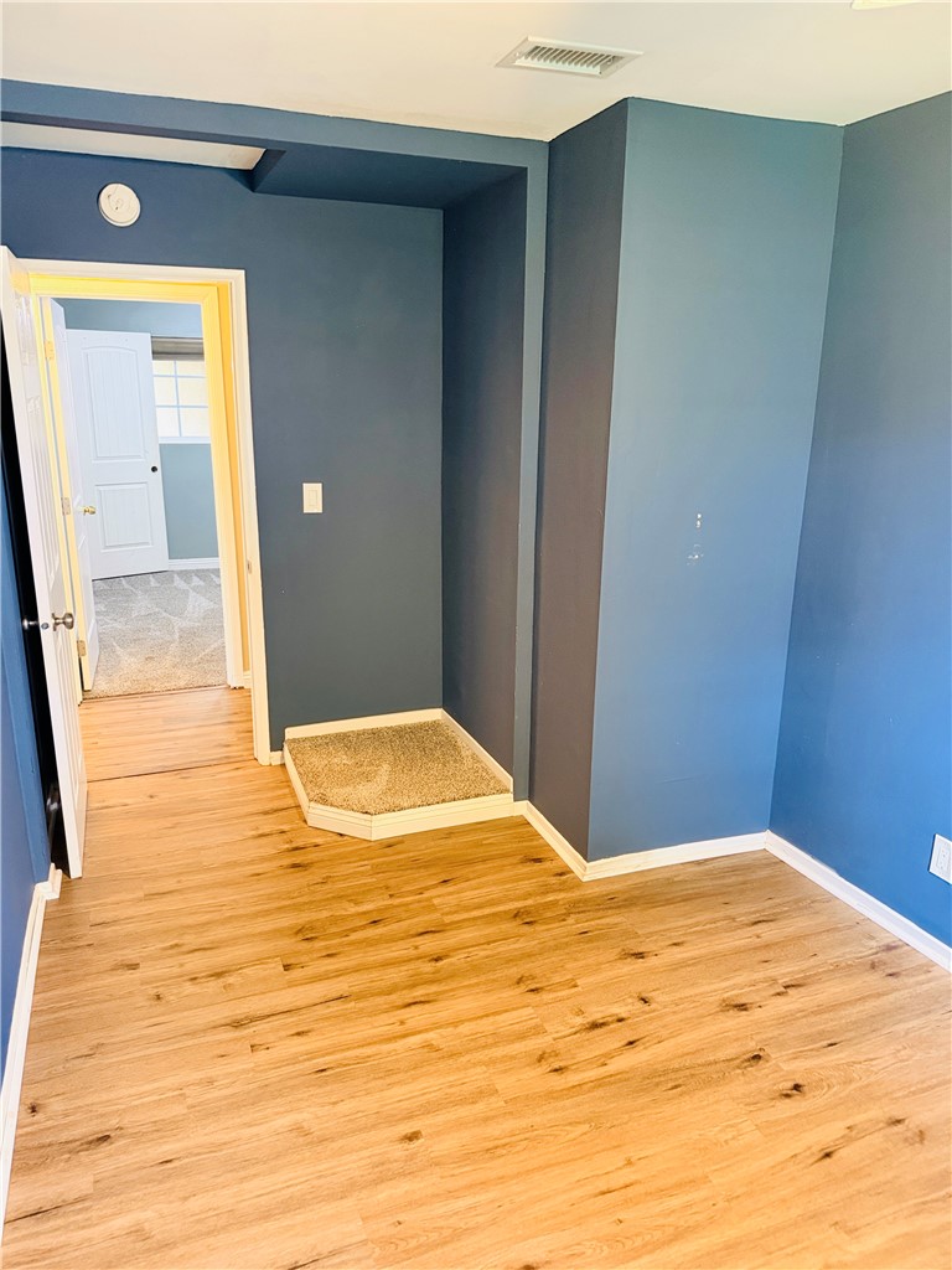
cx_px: 476
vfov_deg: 71.6
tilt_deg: -15.8
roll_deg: -1.1
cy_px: 635
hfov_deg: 56.8
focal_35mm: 24
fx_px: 880
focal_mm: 6.76
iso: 640
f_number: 1.78
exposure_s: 1/40
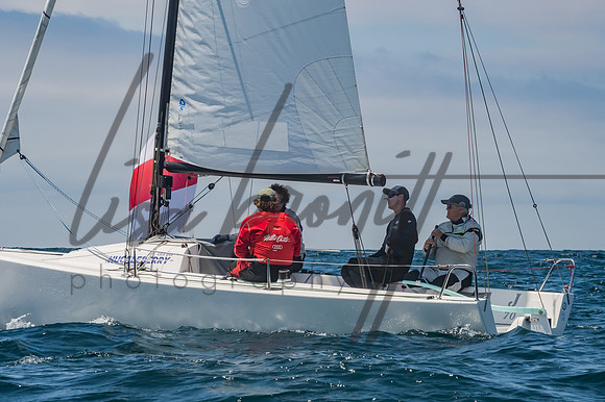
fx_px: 3527
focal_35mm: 210
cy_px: 201
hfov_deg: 9.8
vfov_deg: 6.5
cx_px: 302
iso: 640
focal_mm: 140
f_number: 14
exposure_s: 1/1000
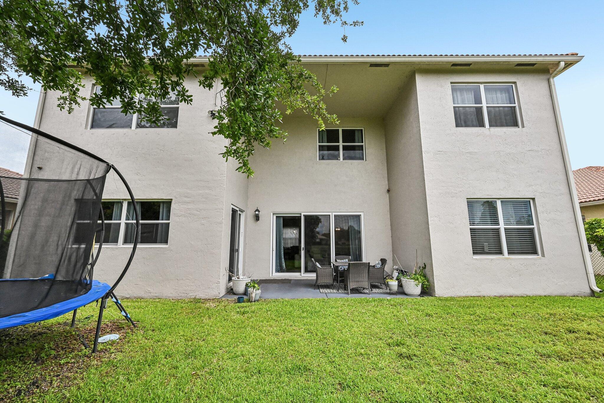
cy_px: 202
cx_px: 302
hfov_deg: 104.3
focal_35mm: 14
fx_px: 235
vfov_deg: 81.2
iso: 2500
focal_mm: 14
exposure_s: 1/3200
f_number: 8
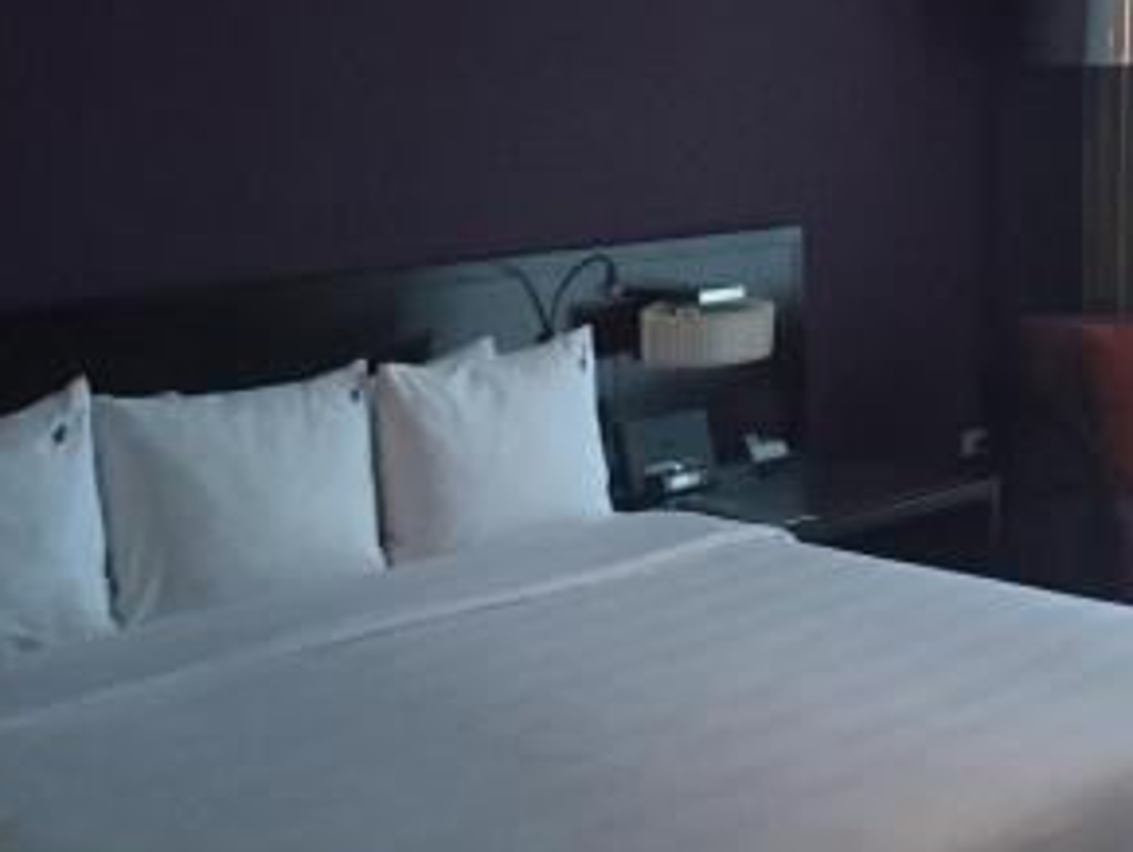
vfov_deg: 23.0
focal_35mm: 64
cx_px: 707
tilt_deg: -9.3
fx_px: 2096
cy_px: 391
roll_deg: +0.6
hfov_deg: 30.1
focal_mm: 4.15
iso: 200
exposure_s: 1/30
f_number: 2.2
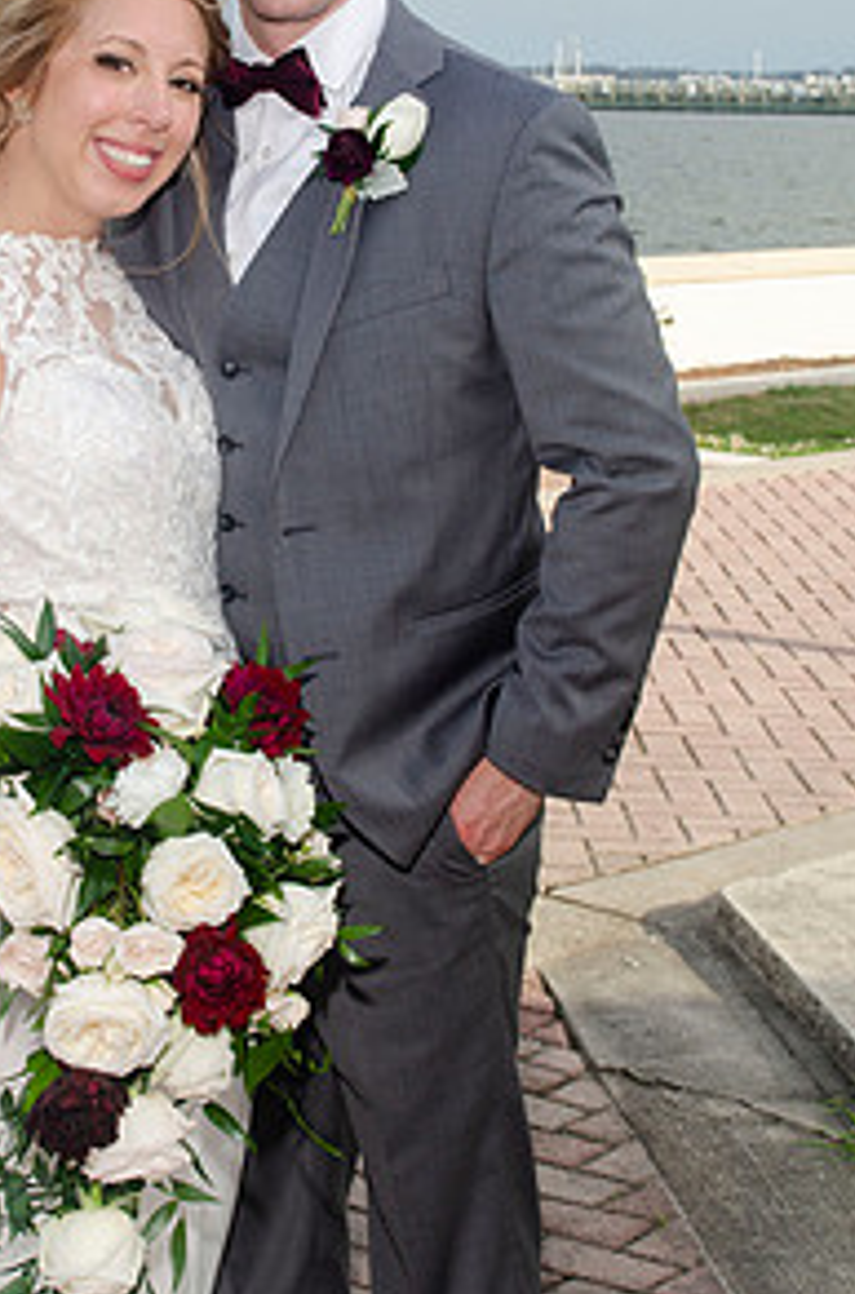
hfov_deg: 16.7
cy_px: 430
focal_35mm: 81
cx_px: 279
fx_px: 2903
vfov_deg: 25.0
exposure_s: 1/250
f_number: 10
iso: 100
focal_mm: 35
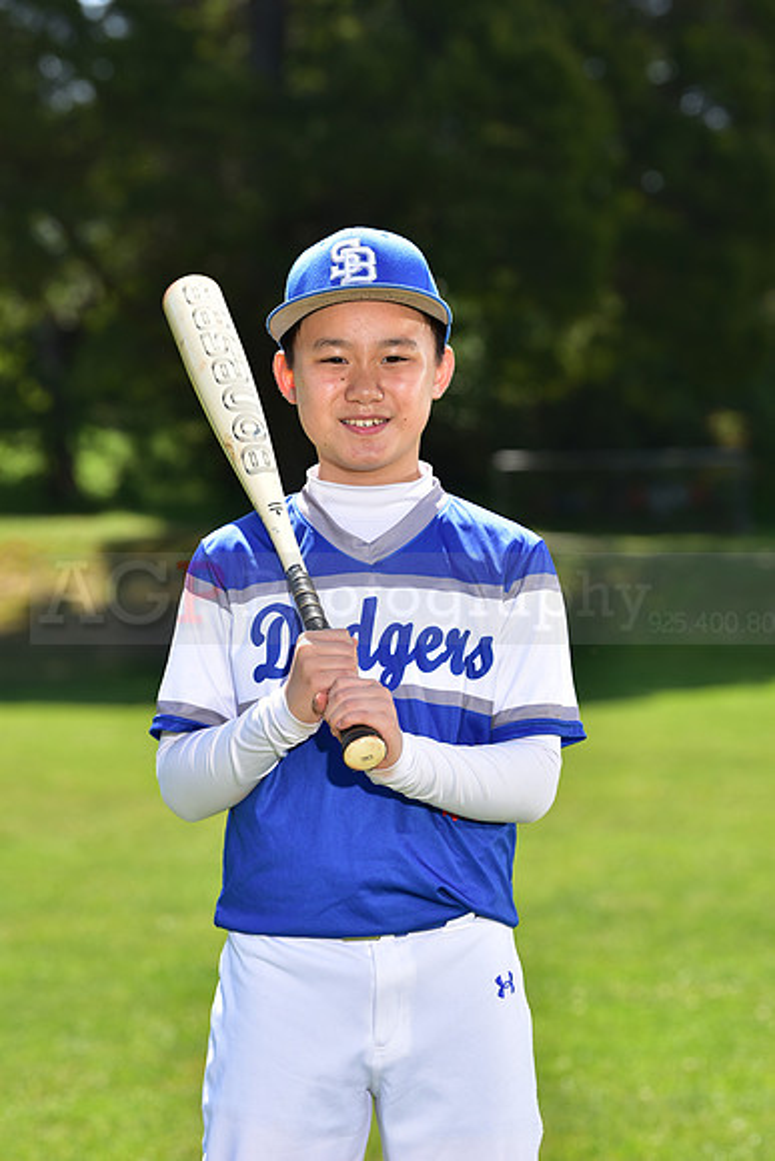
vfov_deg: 15.2
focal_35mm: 135
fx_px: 4356
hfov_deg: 10.2
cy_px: 580
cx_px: 388
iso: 80
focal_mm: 135
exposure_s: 1/200
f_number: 5.6
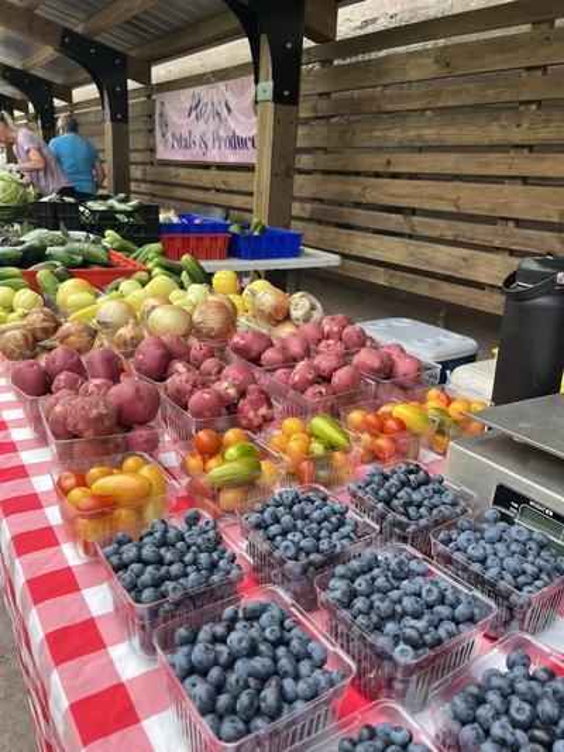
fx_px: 565
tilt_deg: -25.0
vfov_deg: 67.3
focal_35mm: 26
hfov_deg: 53.1
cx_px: 282
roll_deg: -4.0
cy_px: 376
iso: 50
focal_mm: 5.1
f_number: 1.6
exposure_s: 1/605
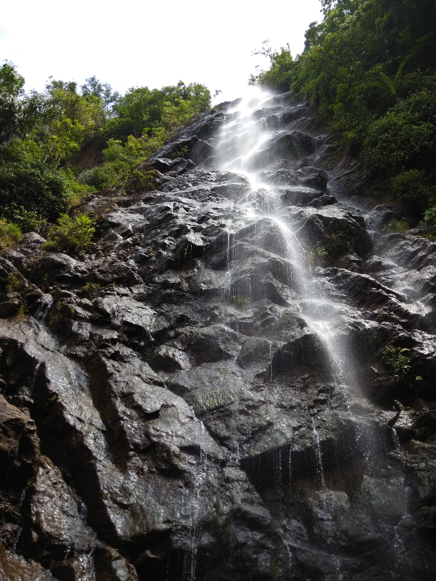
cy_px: 290
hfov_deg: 63.4
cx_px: 218
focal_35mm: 21
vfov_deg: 79.0
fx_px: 353
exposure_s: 1/510
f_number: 2
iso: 100
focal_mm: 3.57
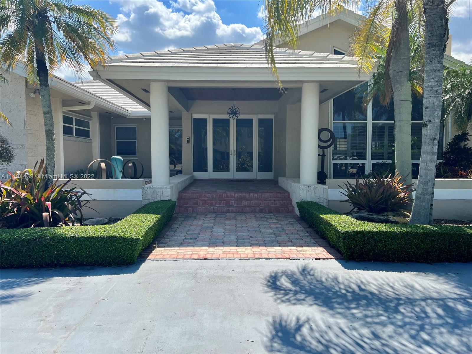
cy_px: 177
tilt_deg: -3.0
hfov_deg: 67.3
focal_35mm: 26
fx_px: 355
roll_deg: +0.1
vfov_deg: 53.1
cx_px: 236
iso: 50
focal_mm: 5.7
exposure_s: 1/3968
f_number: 1.5
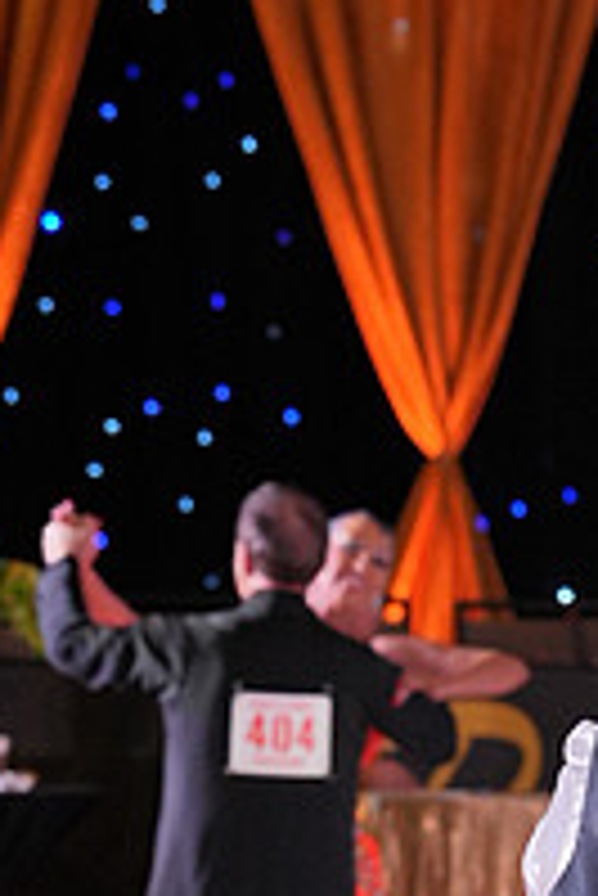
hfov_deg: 6.3
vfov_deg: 9.2
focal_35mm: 219
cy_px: 1288
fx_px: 5447
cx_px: 668
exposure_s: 1/400
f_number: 4
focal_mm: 75
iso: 2000
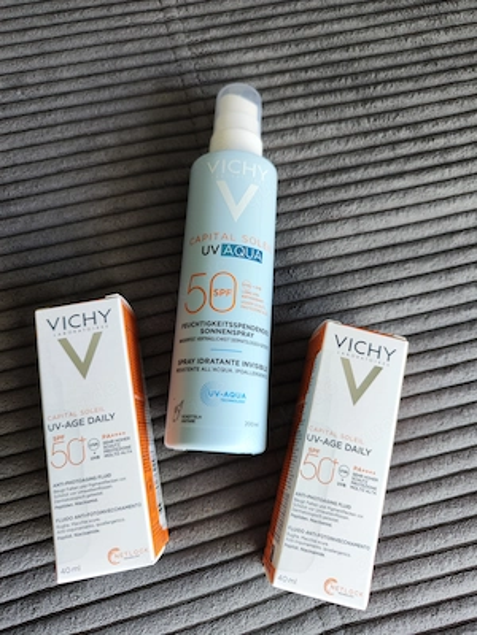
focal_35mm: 24
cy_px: 318
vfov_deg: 71.6
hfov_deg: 56.8
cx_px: 238
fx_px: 441
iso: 316
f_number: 1.9
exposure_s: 1/98.9
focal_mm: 6.92
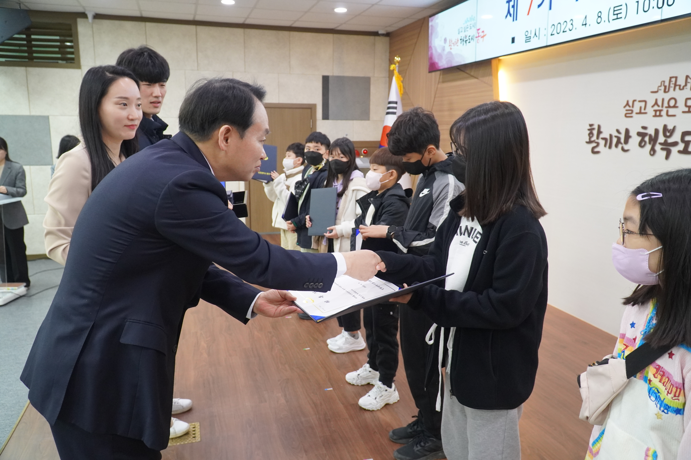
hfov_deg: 67.4
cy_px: 230
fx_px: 518
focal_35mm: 27
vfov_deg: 47.9
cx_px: 346
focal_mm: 18
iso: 2000
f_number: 4
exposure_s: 1/160
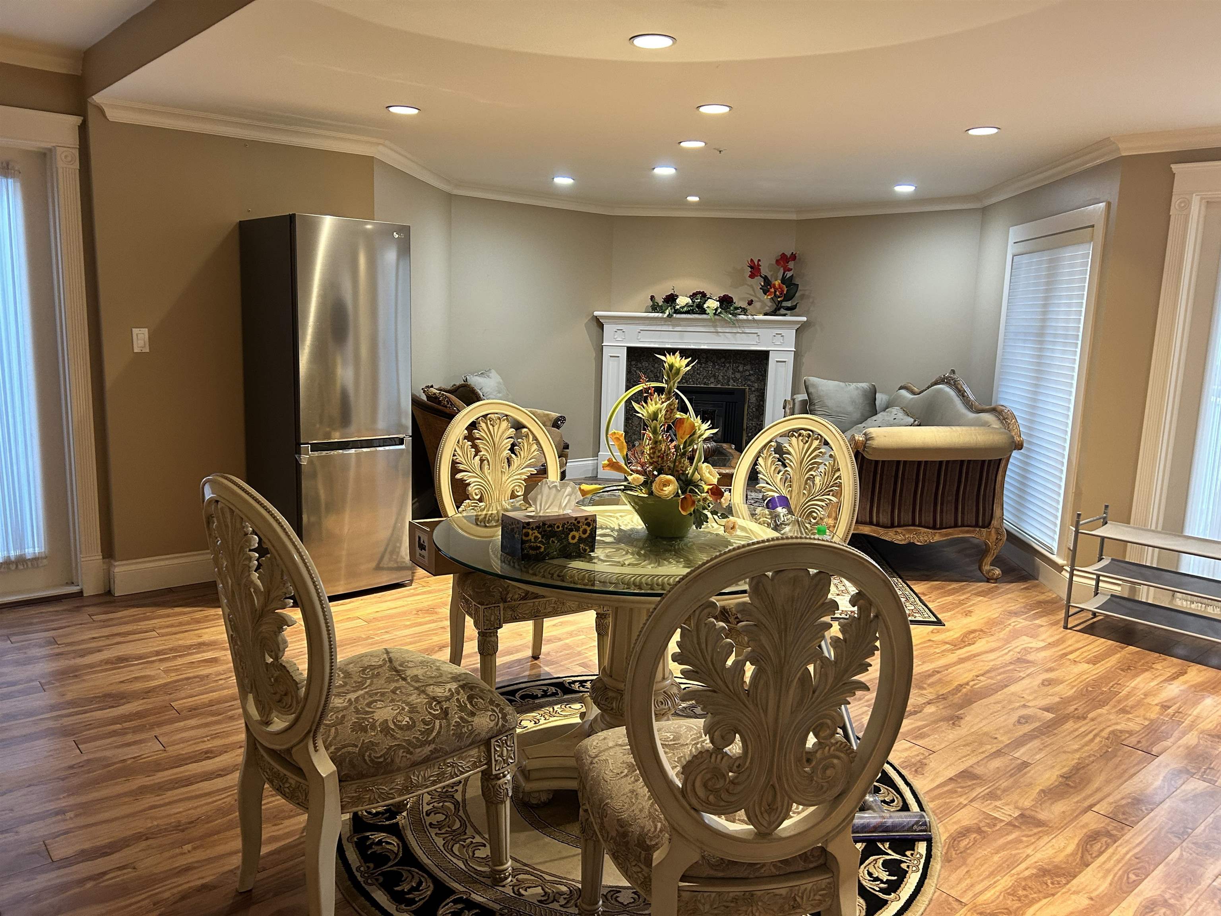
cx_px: 610
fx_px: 917
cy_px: 458
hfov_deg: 67.3
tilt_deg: -9.2
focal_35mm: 26
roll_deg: -1.4
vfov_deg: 53.1
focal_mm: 5.7
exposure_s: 1/60
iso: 160
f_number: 1.5
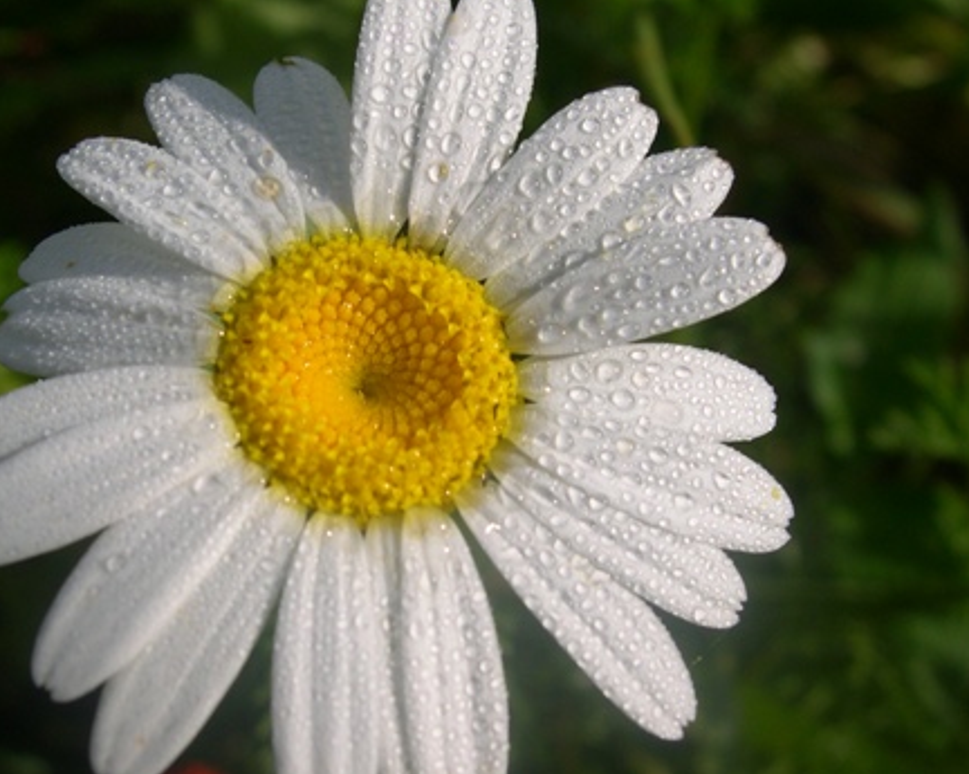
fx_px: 1576
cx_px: 422
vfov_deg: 27.6
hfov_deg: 34.1
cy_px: 411
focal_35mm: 55
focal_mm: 8
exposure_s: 1/256
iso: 100
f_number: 7.6
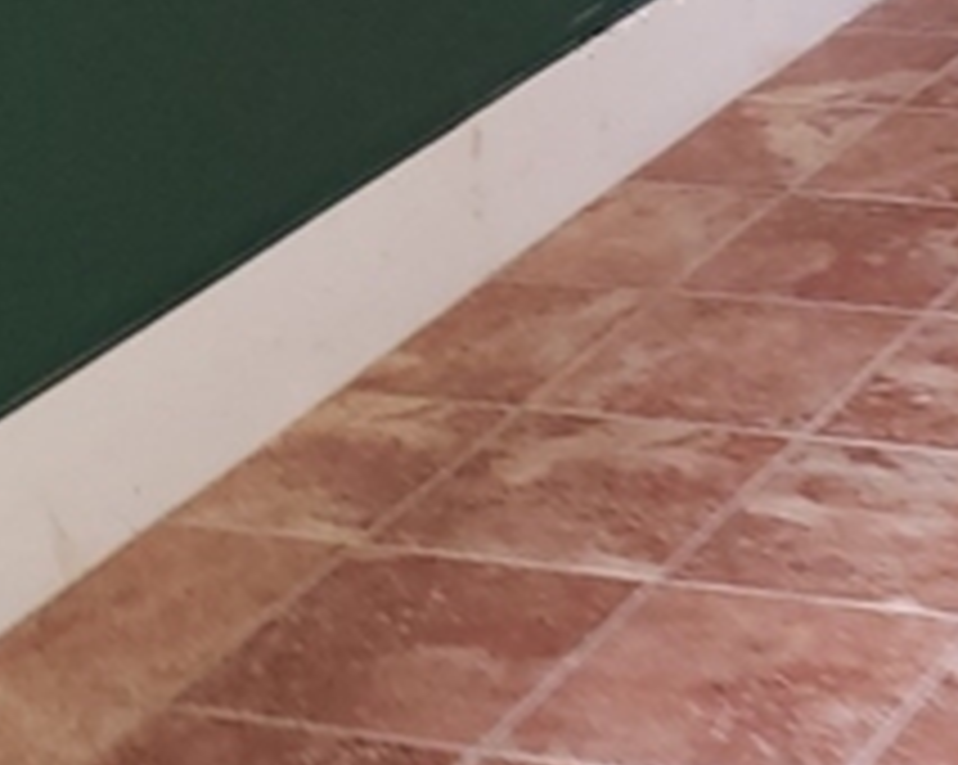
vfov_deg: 11.8
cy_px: -518
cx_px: 756
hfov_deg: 15.7
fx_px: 3456
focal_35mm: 122
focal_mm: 4.3
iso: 125
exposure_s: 1/20
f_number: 1.5
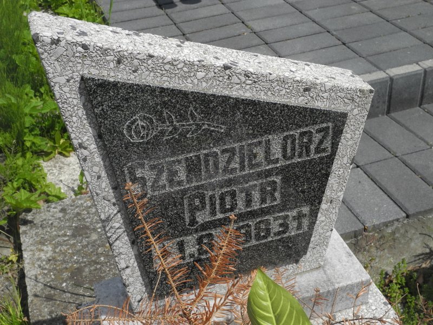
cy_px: 162
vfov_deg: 29.1
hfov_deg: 38.2
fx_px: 625
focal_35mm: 50
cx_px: 216
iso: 100
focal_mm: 10.7
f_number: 5
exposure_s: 1/1000
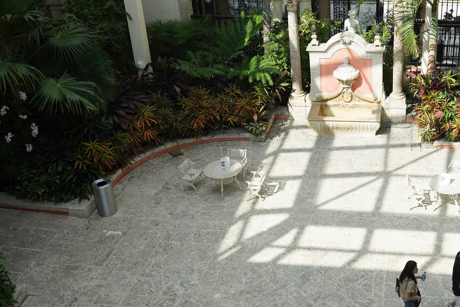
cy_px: 136
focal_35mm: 45
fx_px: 575
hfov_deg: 42.2
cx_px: 347
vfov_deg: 29.9
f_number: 9
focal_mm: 28
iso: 100
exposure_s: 1/100
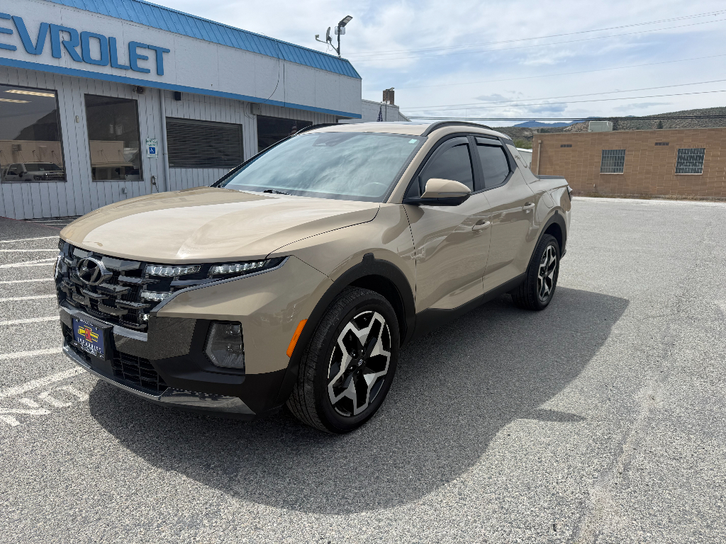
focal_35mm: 24
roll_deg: -0.7
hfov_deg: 71.6
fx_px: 503
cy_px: 272
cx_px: 363
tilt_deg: -10.9
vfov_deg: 56.8
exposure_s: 1/4975
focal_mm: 6.76
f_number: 1.78
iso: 80
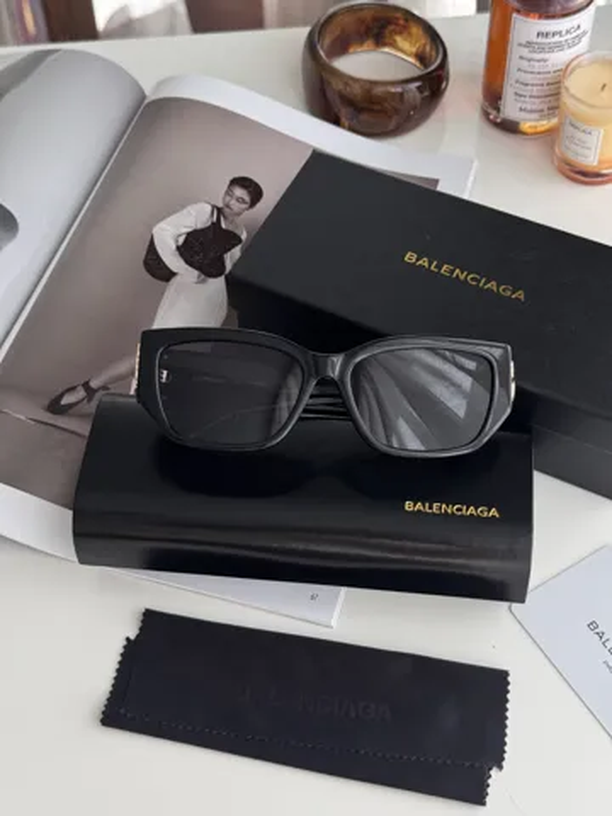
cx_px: 306
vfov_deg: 39.7
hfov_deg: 30.3
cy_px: 408
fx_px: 1131
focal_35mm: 48
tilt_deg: -55.3
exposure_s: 1/161
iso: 80
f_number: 1.78
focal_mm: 6.76
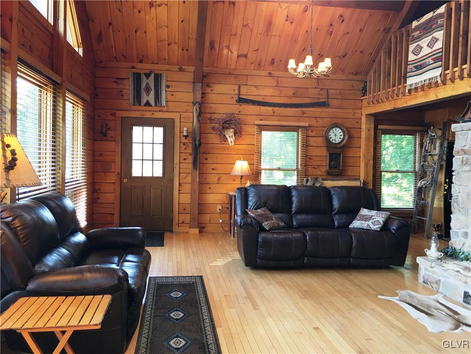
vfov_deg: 48.2
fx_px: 395
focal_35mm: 29
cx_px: 236
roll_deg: -1.1
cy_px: 177
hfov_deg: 61.7
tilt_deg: +0.0
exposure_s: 1/15
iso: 25
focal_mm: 4.15
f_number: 2.2
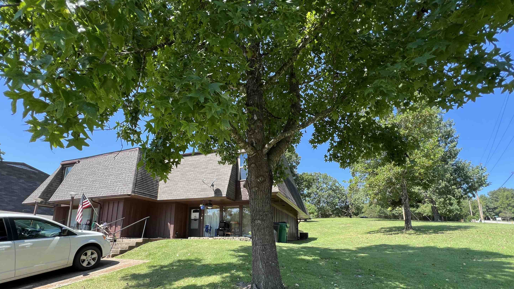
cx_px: 259
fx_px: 204
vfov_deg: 67.6
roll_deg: -1.3
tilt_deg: +10.9
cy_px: 204
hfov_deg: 103.0
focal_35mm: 15
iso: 32
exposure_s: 1/407
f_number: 1.8
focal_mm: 1.57
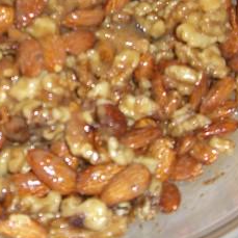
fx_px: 731
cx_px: 52
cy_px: 49
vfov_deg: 18.3
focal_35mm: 94
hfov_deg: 18.3
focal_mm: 6.2
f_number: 2.7
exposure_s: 1/60
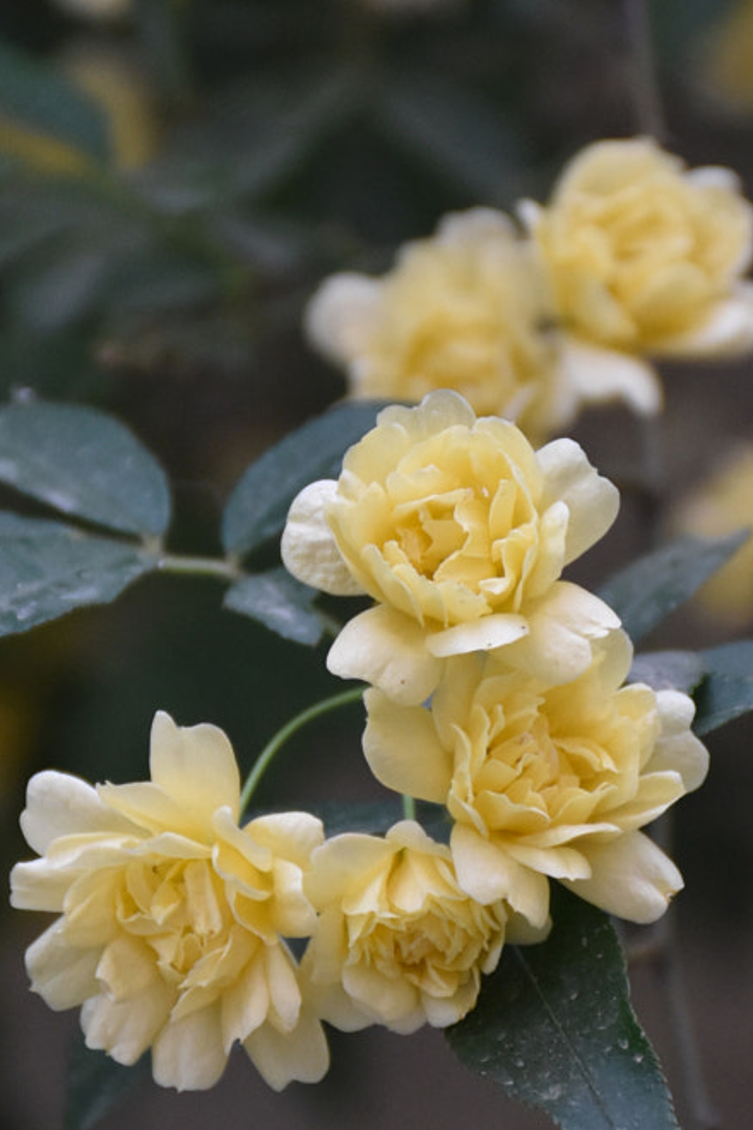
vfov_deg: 6.7
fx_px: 9701
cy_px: 645
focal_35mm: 309
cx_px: 422
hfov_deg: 4.4
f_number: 5.3
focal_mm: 85
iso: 1250
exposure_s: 1/125
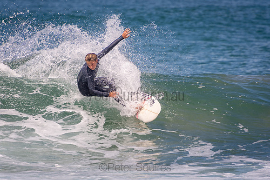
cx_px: 135
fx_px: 4276
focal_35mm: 570
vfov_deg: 2.4
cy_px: 90
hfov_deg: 3.6
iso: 200
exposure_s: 1/1250
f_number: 5.6
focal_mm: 380
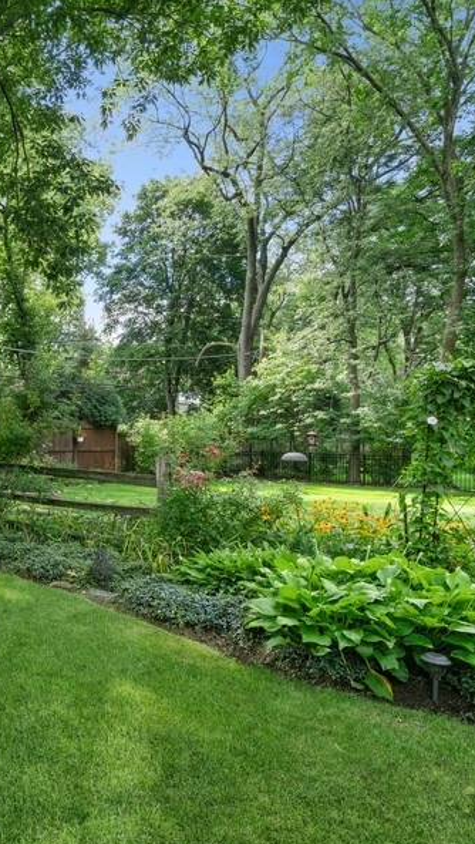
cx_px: -82
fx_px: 604
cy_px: 424
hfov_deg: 35.0
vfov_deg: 69.8
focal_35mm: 27
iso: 320
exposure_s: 1/320
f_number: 7.1
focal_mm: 17
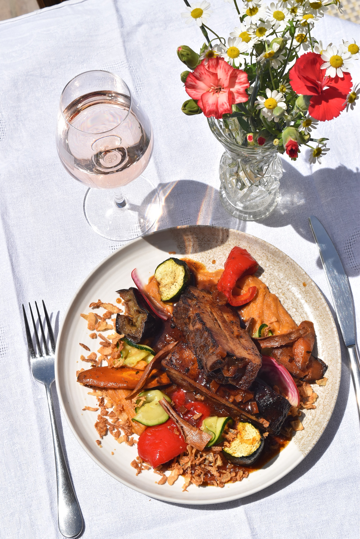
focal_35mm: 72
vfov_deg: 28.1
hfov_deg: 19.0
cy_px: 270
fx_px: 1078
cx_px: 180
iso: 200
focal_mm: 48
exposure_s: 1/500
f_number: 11
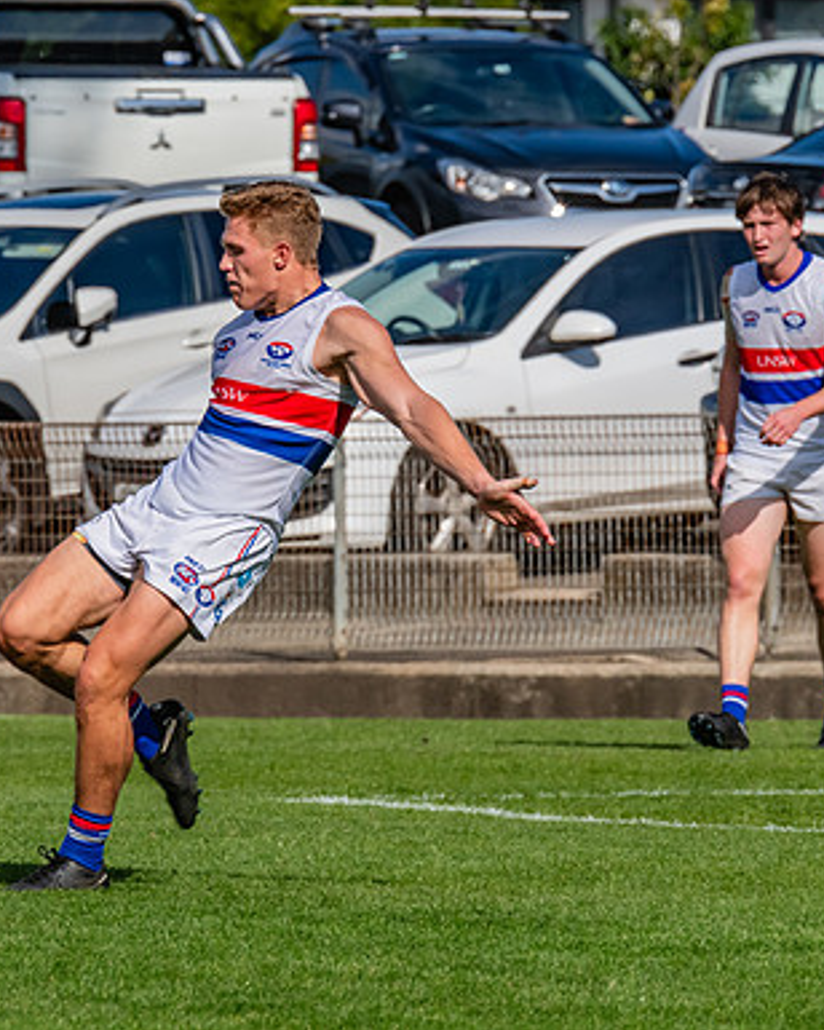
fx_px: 23473
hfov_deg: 2.0
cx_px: 169
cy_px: 449
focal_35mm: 770
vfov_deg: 2.5
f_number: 16
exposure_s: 1/1600
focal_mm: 420
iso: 800
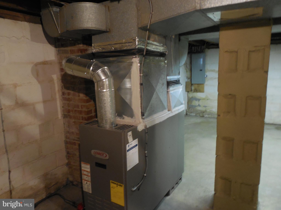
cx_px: 140
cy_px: 105
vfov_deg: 54.9
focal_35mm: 25
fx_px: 203
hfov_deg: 69.4
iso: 400
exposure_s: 1/10
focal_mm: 4.5
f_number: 3.3
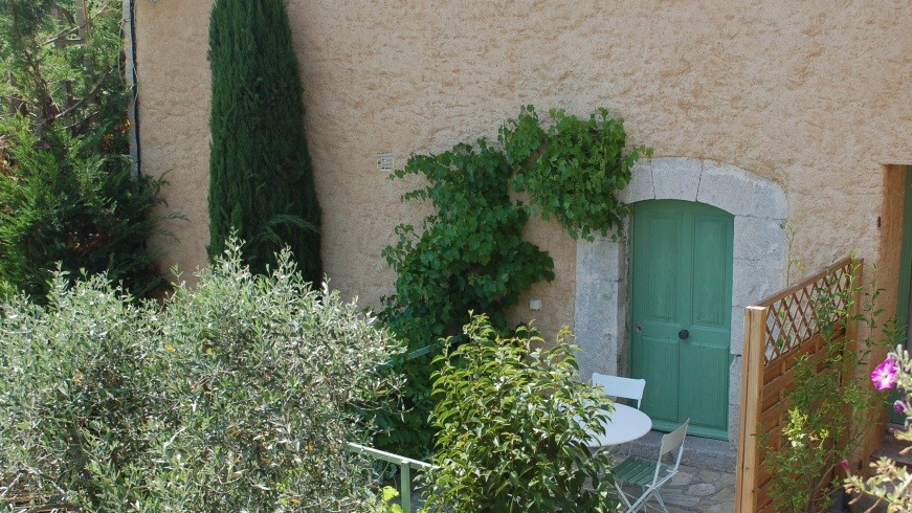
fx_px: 1161
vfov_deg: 24.9
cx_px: 485
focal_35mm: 48
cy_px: 311
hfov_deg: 42.9
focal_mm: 26
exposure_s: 1/200
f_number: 7.1
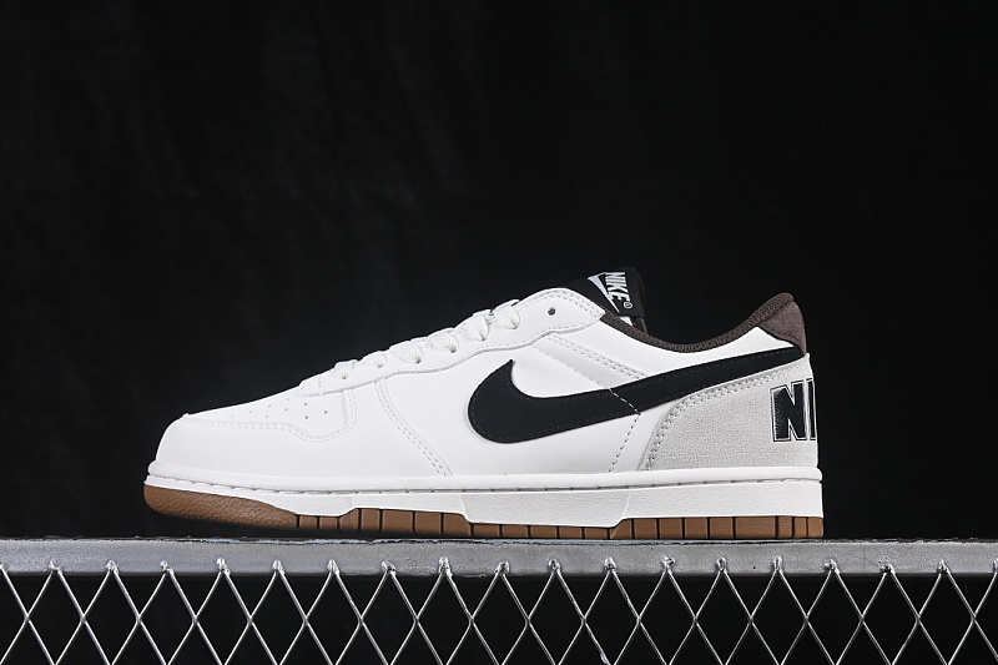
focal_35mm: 75
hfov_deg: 27.0
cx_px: 499
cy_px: 332
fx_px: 2079
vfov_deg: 18.2
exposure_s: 1/80
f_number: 8
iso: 160
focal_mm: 50
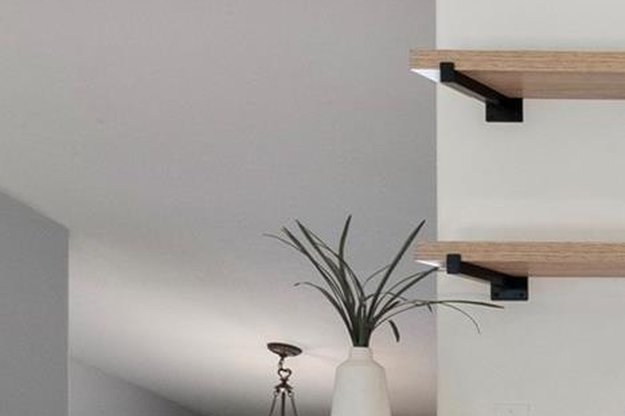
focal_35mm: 66
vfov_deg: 19.9
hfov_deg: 20.3
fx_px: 1146
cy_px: 435
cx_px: 1160
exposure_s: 1/5
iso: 800
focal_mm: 10
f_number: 8
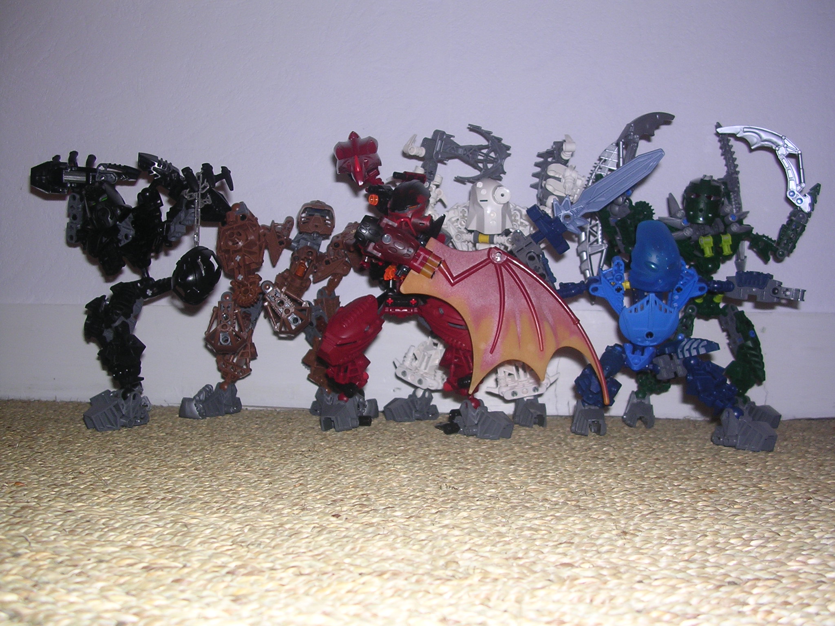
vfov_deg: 37.7
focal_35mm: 38
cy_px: 313
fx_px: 917
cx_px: 418
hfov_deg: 49.0
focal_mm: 5.8
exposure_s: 1/60.1
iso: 100
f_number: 2.8
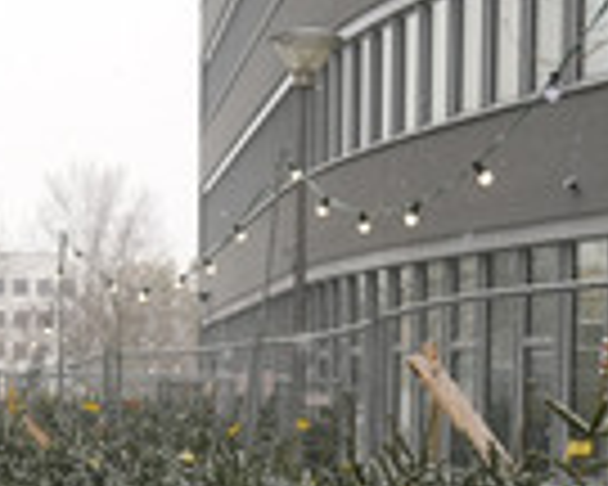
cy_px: 621
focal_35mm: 141
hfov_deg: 13.7
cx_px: 227
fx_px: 2537
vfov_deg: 10.7
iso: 640
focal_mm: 30
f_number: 4.5
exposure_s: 1/400
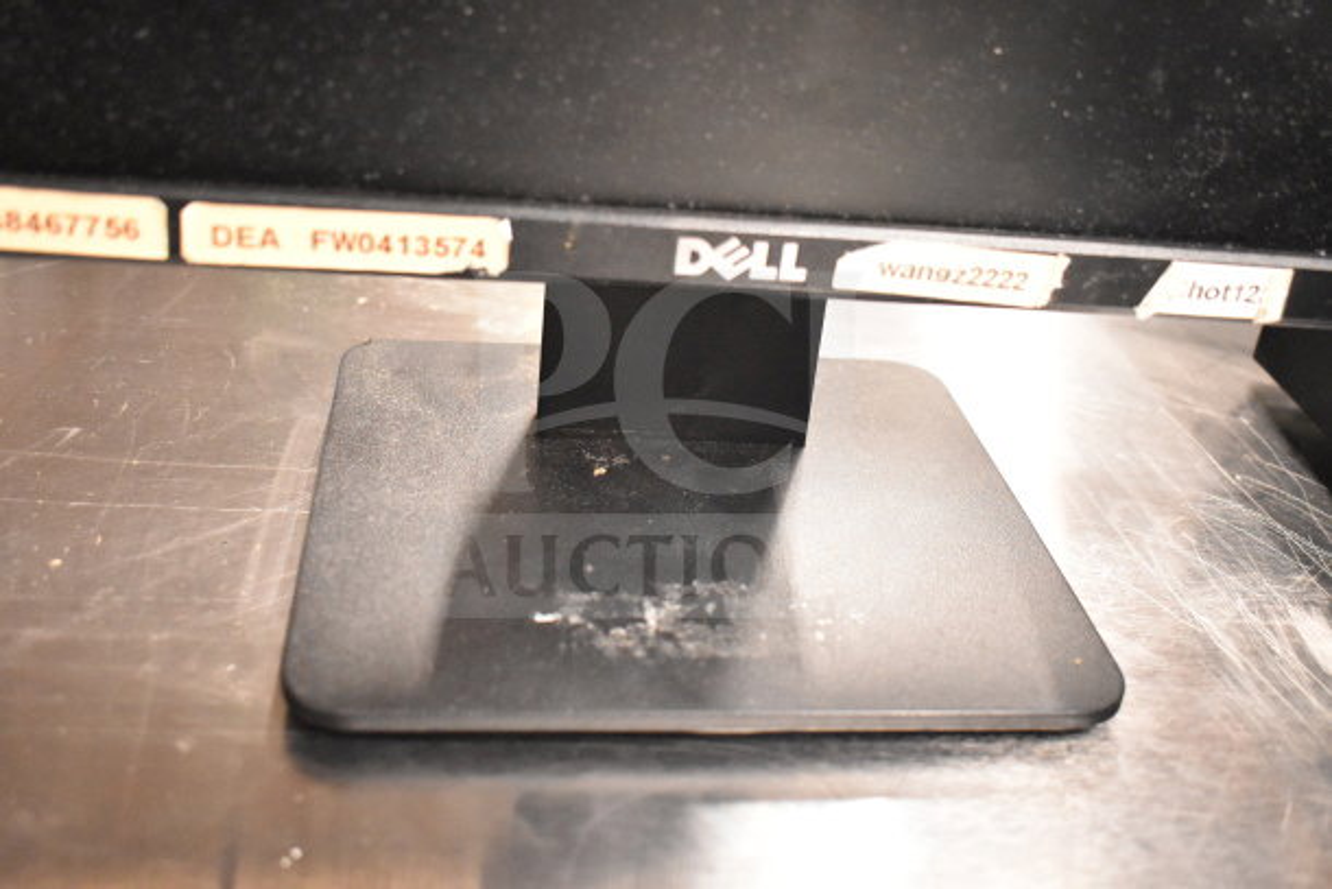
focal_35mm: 38
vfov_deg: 35.5
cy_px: 444
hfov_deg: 51.3
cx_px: 666
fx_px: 1388
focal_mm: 25
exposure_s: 1/40
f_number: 4
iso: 8000
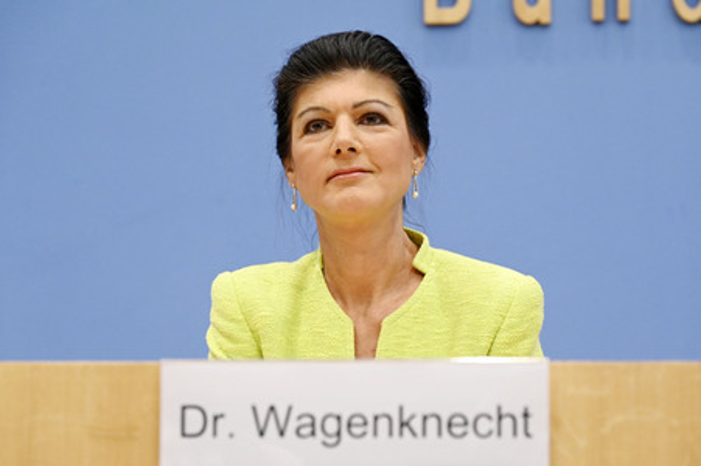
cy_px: 233
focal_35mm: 91
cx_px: 350
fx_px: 1771
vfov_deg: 15.0
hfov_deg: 22.4
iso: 5000
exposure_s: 1/640
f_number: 5.6
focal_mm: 91
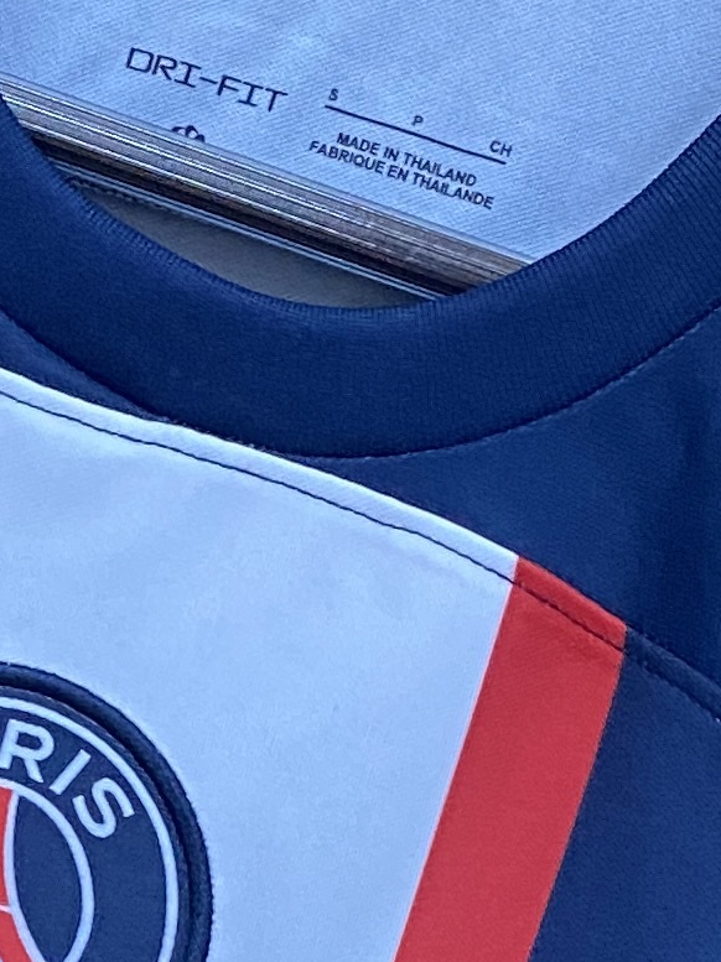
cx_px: 21
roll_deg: -15.3
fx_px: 3752
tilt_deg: -4.3
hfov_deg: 10.9
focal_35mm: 135
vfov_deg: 13.9
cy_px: 1321
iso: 250
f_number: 1.8
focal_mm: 4.25
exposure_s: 1/50
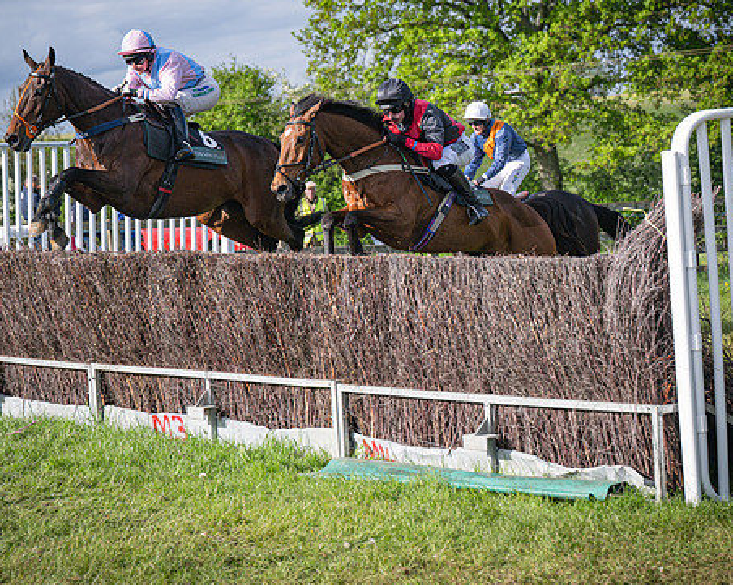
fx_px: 2341
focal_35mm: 108
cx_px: 358
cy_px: 237
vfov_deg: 14.2
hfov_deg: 17.8
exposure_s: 1/4000
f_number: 4
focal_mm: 77
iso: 400
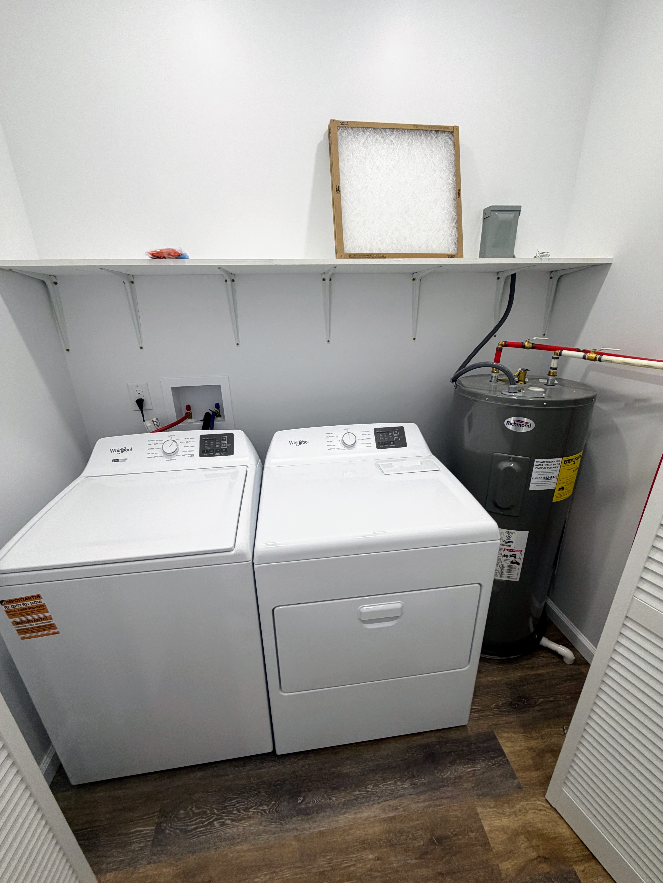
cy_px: 442
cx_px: 332
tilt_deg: -21.2
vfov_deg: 102.1
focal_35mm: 14
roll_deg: +0.4
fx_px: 358
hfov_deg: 85.7
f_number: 2.2
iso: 200
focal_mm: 2.22
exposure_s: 1/120
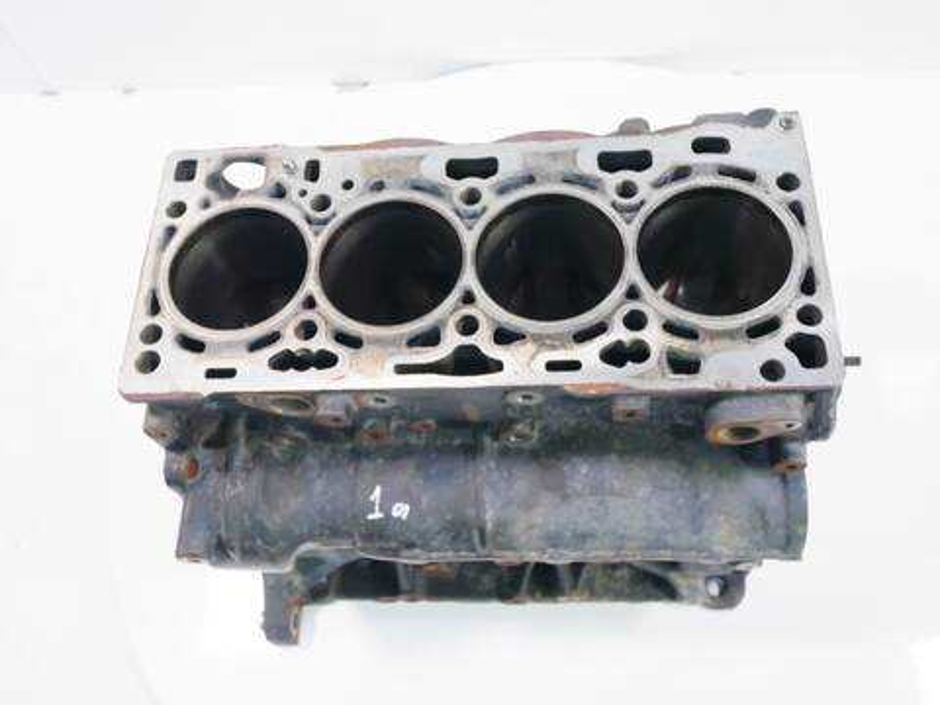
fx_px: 869
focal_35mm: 32
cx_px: 470
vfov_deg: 44.2
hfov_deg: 56.8
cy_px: 352
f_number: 4
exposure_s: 1/60
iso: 500
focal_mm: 16
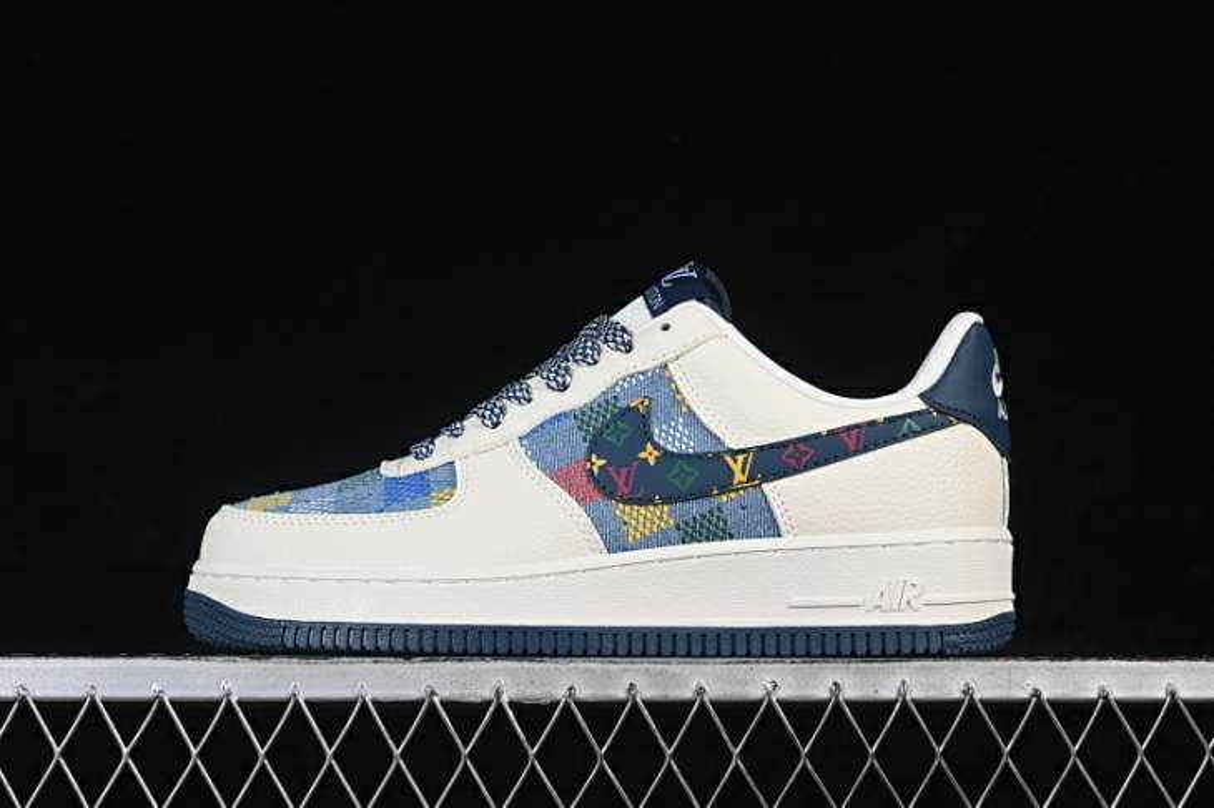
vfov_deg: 18.2
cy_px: 404
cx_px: 607
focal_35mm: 75
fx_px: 2528
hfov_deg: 27.0
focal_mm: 50
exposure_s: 1/80
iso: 160
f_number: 8
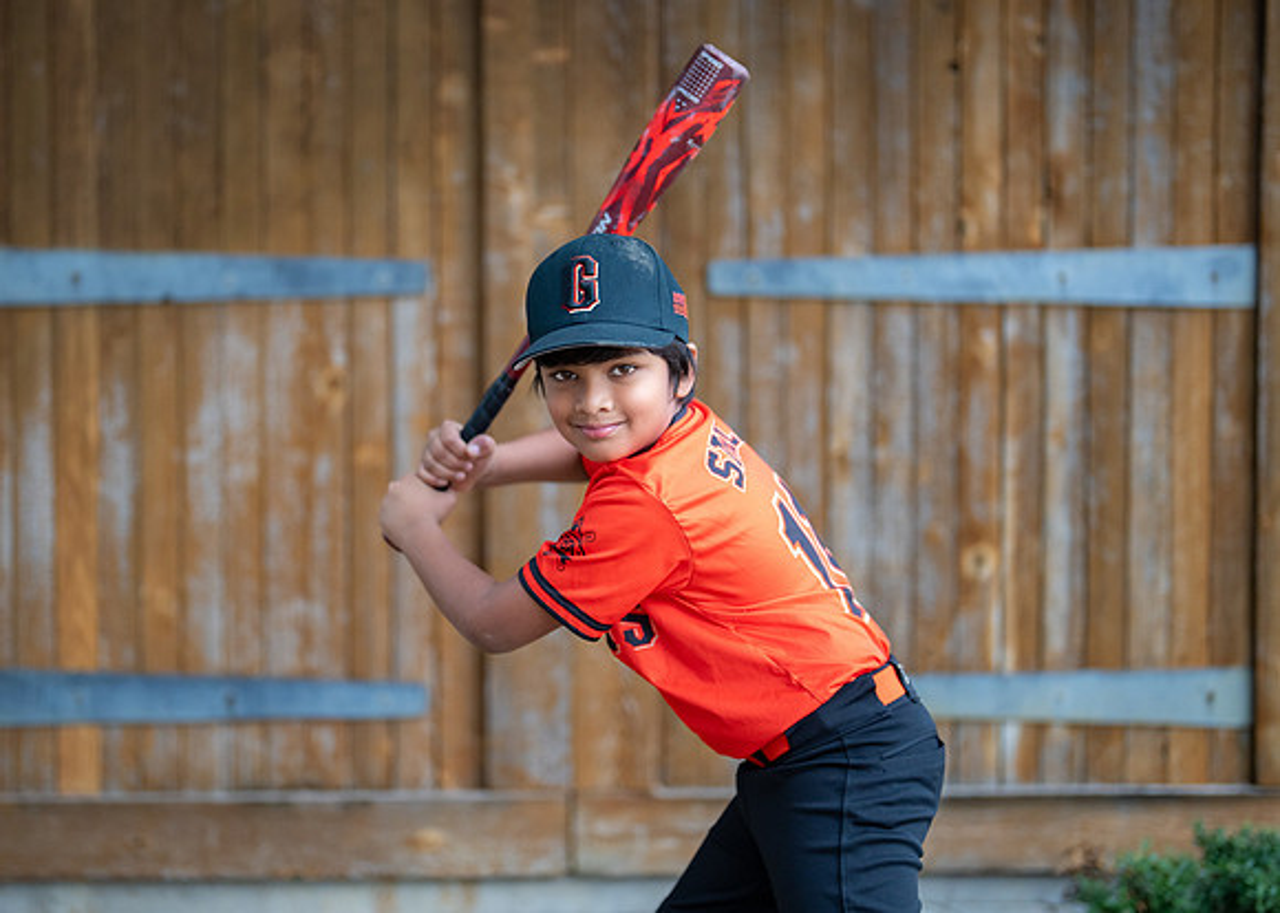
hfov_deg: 30.9
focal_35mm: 64
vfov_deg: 22.4
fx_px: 2309
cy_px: 445
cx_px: 537
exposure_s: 1/640
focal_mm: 50
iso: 500
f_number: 1.2
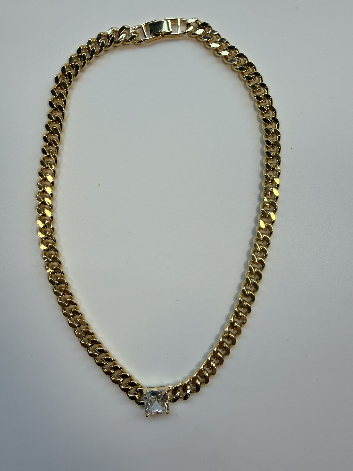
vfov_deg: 71.6
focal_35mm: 24
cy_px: 236
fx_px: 326
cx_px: 176
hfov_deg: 56.8
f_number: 2.2
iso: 40
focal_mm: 2.22
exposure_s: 1/121
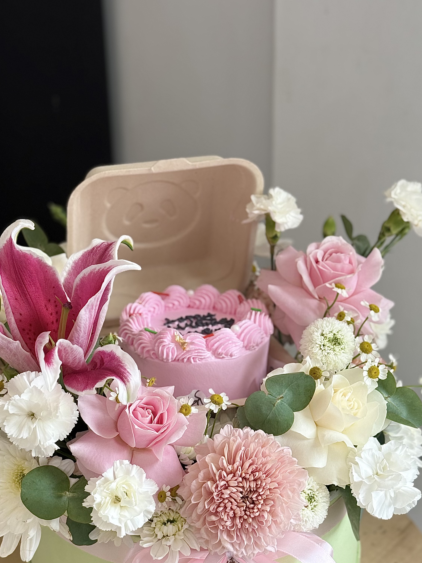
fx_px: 1040
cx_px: 193
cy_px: 336
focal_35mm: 64
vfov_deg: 30.2
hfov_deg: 22.9
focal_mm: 6.76
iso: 64
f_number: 1.78
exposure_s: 1/148
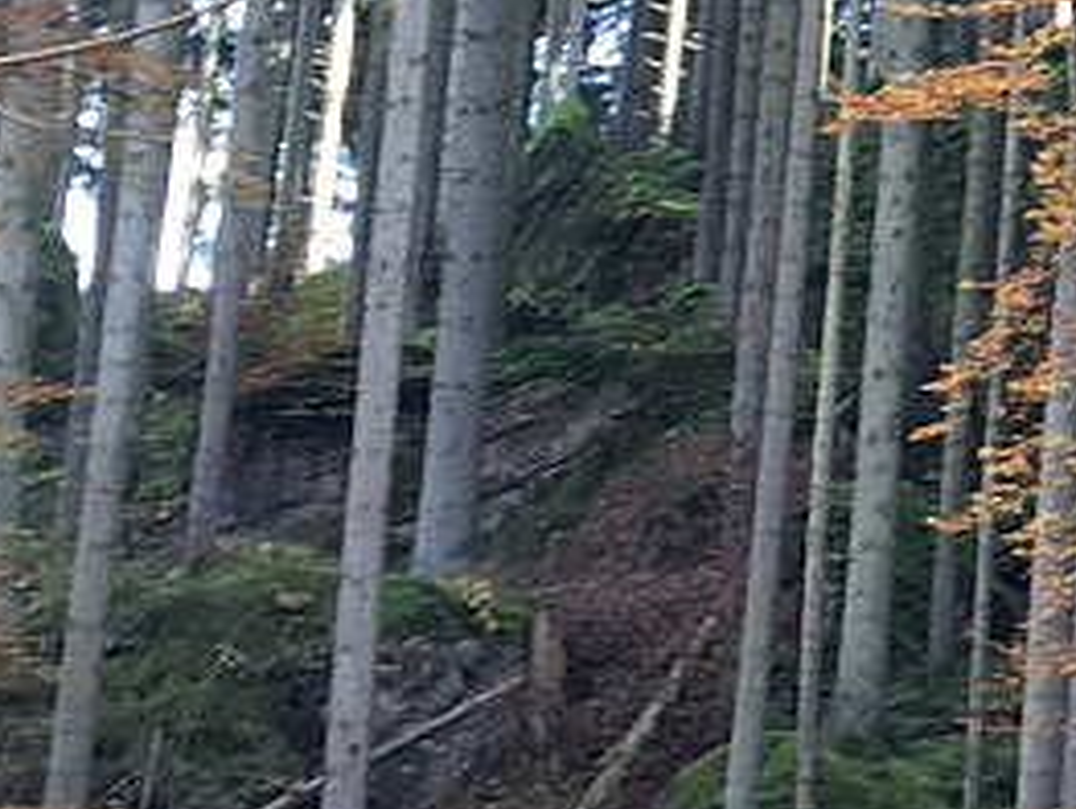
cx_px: 2209
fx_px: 5507
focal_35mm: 177
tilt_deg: +14.4
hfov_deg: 10.2
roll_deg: -1.9
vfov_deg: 8.4
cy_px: -12
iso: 32
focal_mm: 4.15
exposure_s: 1/50
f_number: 2.2
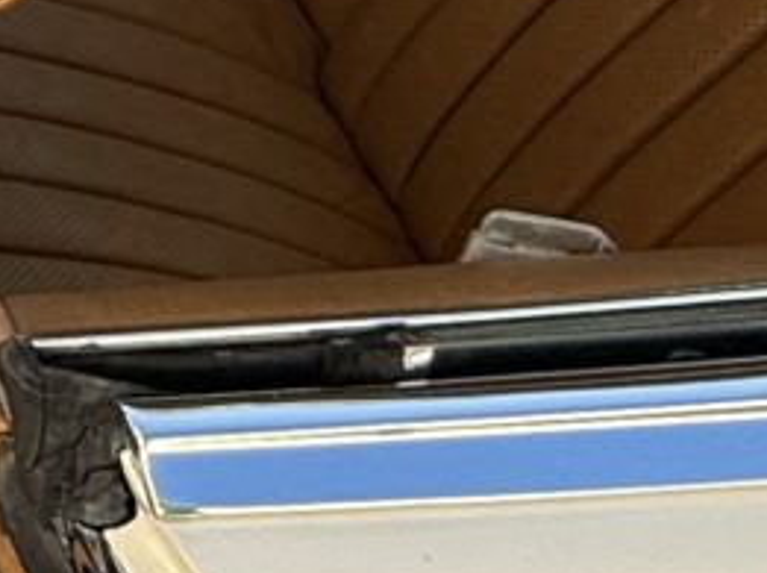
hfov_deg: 15.2
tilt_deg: -40.1
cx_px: -667
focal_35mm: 110
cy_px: 73
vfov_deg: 13.3
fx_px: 2434
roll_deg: -0.4
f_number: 2.2
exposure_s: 1/351
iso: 64
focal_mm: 2.22
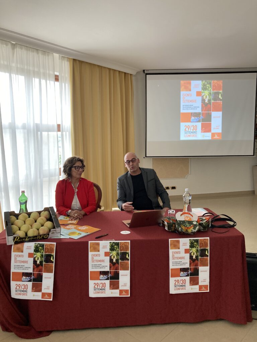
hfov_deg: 49.7
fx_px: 277
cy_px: 171
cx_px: 128
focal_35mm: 28
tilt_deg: -5.1
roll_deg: +0.4
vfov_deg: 63.4
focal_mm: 3.99
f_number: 1.8
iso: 125
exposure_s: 1/60
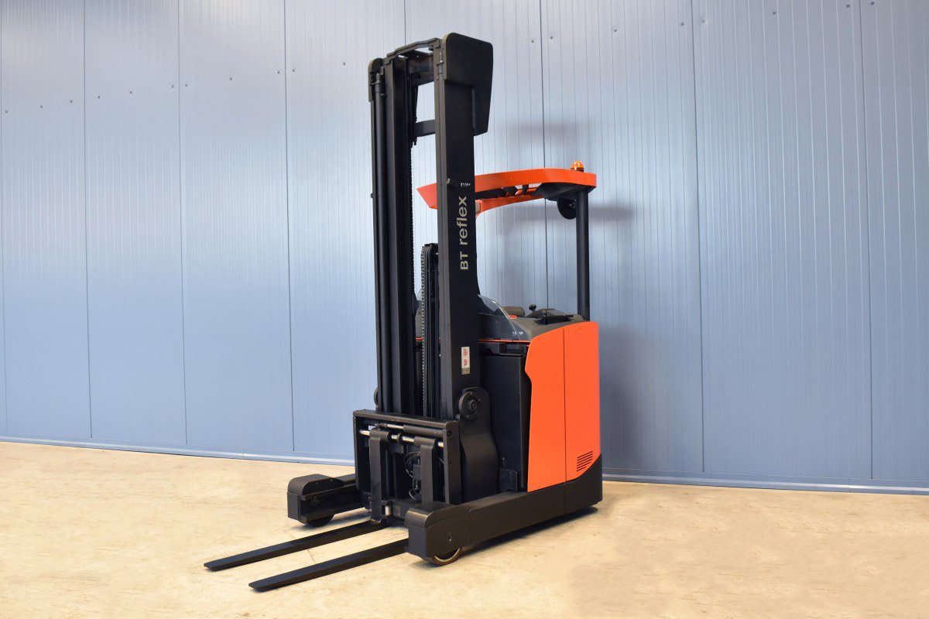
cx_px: 464
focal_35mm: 33
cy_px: 310
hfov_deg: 57.2
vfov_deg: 40.0
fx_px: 852
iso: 1600
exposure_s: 1/60
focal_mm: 22
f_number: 5
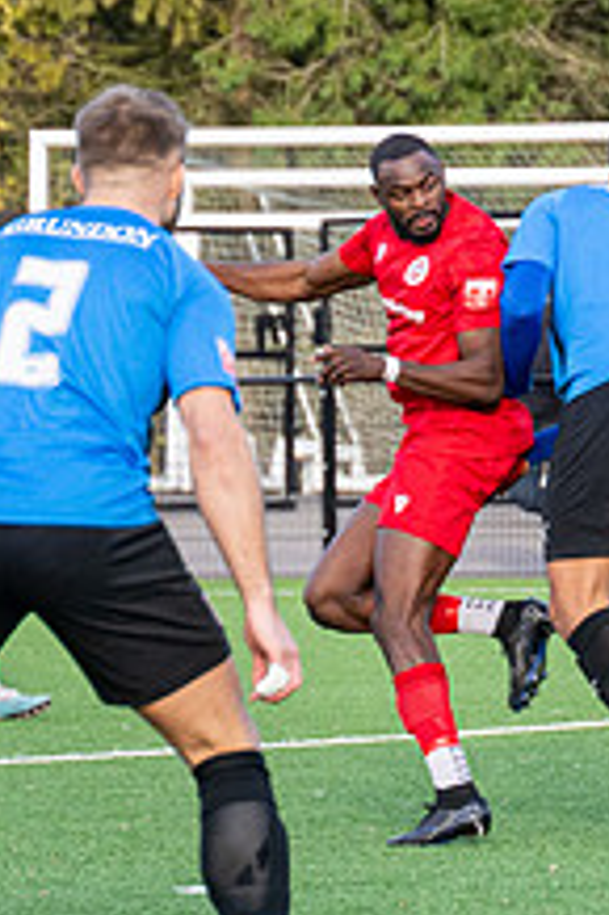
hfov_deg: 2.9
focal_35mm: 469
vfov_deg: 4.4
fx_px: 11919
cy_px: 731
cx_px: 937
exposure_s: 1/1000
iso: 400
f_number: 4
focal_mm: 104
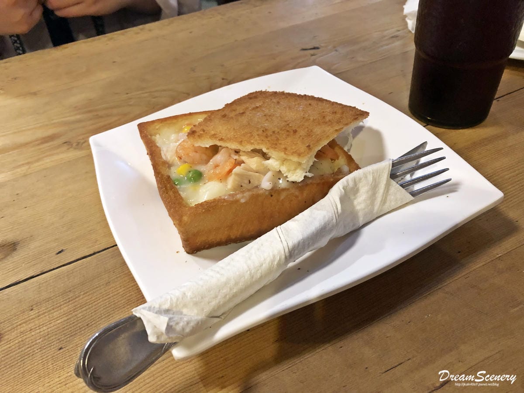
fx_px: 424
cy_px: 196
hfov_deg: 63.4
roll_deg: +5.8
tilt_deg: -43.5
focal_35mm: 28
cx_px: 262
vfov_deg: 49.7
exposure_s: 1/7
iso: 100
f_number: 1.8
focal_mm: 3.99
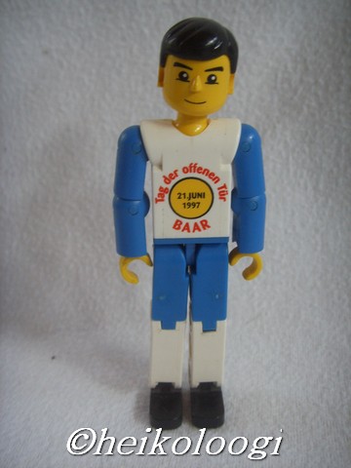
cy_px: 234
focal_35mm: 39
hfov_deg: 36.8
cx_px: 176
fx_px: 527
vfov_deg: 47.9
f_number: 3.5
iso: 110
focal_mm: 6.6
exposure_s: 1/45
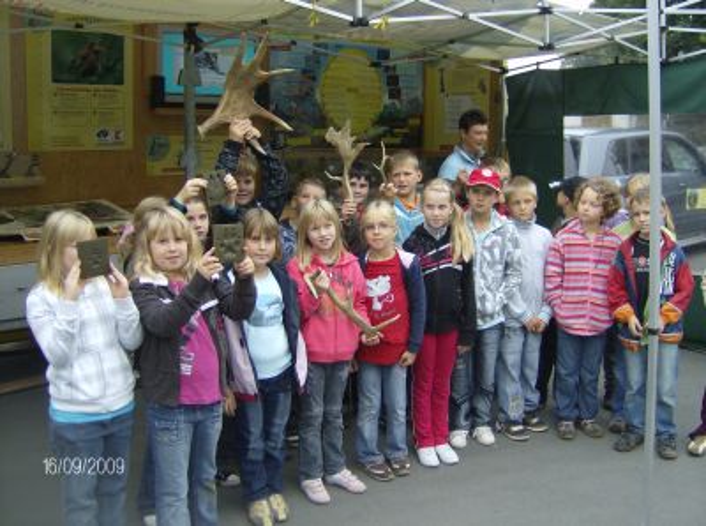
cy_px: 263
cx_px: 353
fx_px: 732
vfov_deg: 39.5
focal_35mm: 36
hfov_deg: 51.5
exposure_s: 1/99
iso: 100
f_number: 2.8
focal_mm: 6
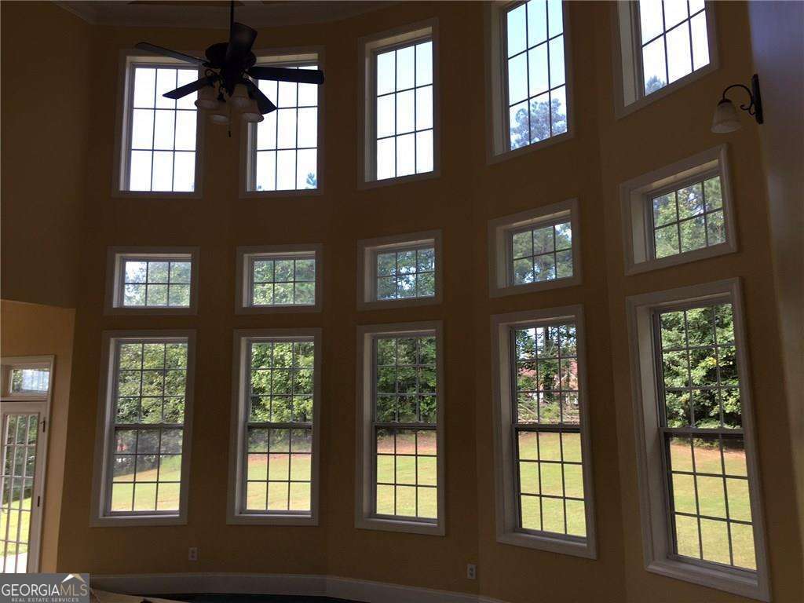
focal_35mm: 29
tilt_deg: +9.4
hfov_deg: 61.7
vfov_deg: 48.2
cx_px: 402
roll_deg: +1.1
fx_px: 674
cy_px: 302
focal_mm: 4.15
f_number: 2.2
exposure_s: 1/120
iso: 25
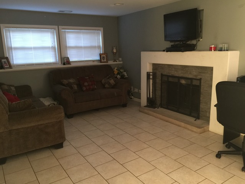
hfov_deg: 61.7
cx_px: 122
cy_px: 92
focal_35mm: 29
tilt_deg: -11.3
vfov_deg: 48.2
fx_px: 205
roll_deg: +2.3
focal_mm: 4.15
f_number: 2.2
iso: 100
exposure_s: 1/10
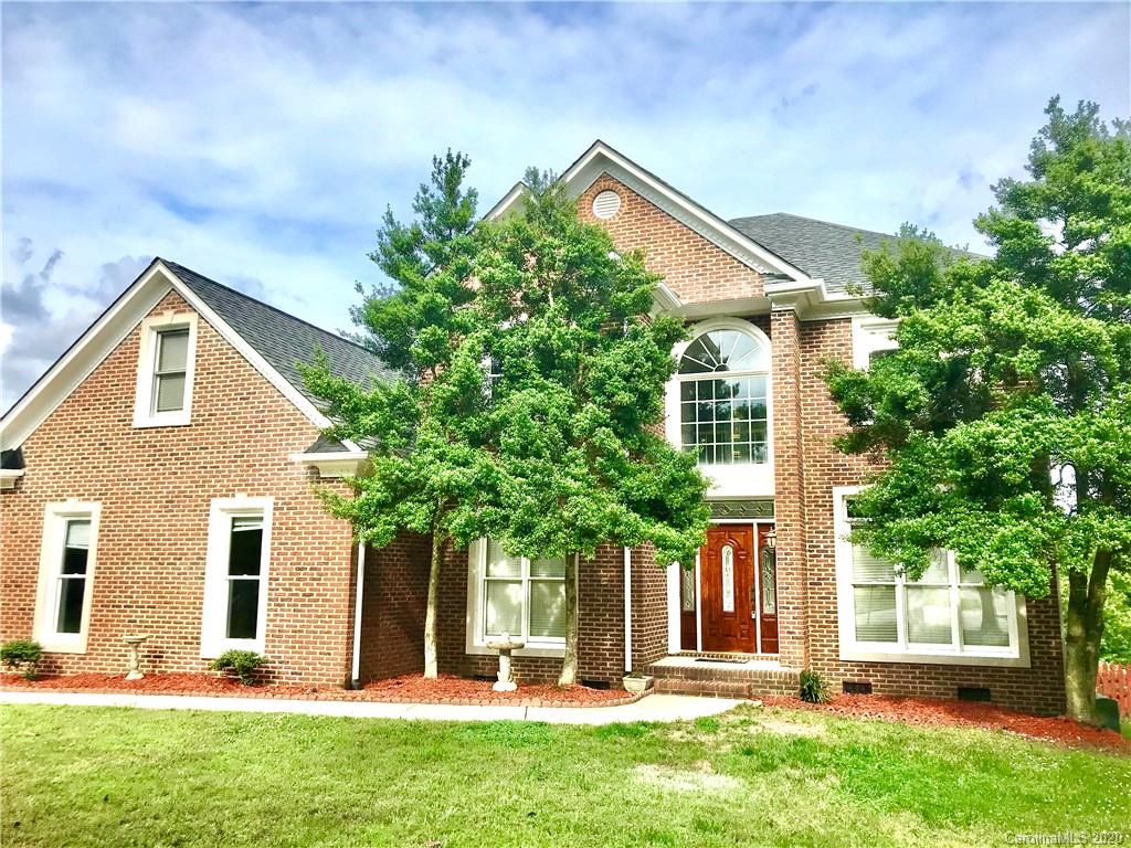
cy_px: 424
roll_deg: -0.5
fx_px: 915
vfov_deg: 49.7
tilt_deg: +9.4
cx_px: 566
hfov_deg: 63.4
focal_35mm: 28
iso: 20
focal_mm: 3.99
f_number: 1.8
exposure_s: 1/1842
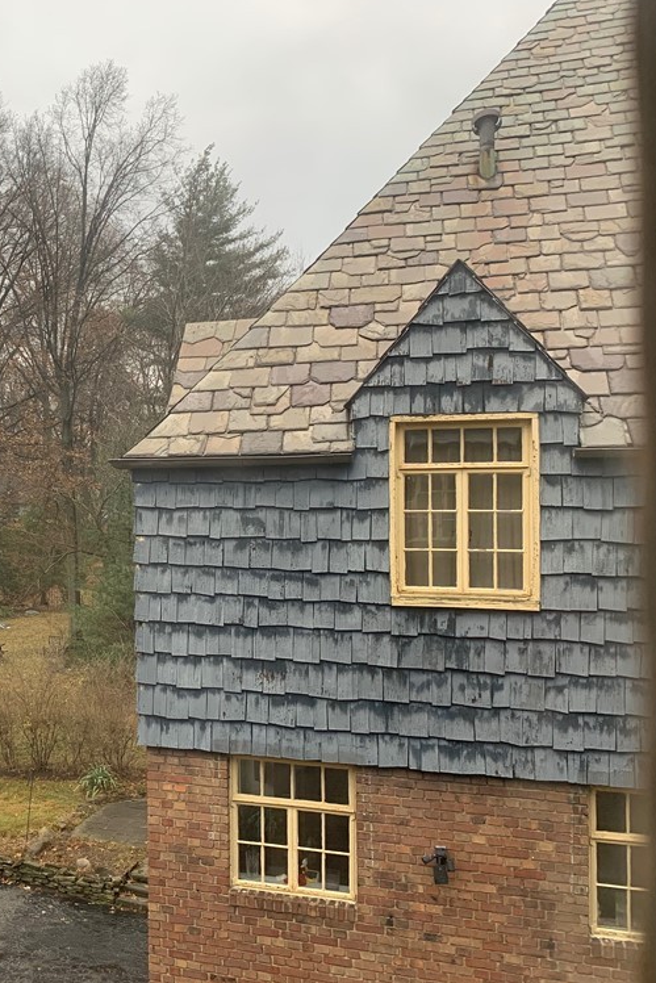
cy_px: 489
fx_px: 1011
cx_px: 24
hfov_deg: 33.4
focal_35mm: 37
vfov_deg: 51.9
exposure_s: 1/121
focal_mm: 4.25
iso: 64
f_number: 1.8
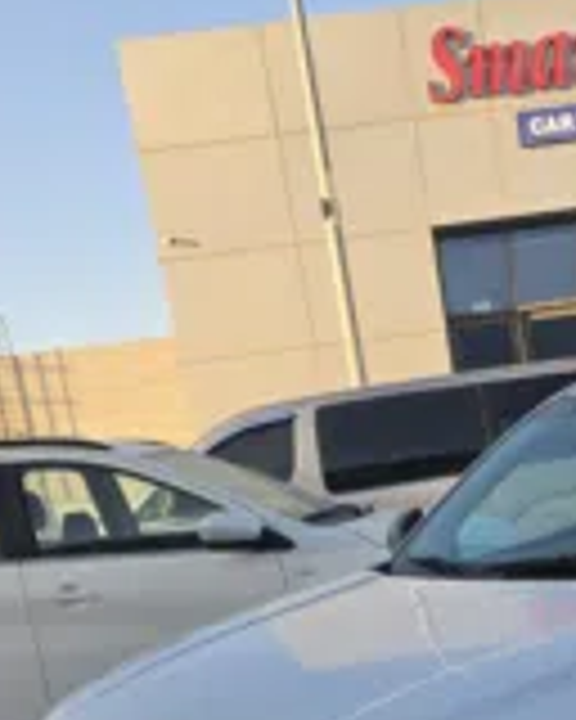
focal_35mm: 56
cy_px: 770
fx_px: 1193
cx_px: 580
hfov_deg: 25.7
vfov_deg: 30.4
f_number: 1.7
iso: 80
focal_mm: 6.3
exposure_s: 1/1318
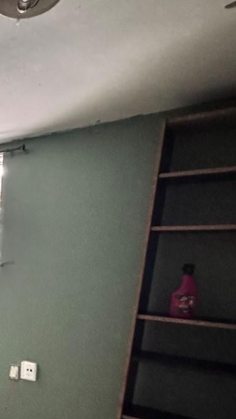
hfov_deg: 24.4
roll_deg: +0.0
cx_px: -130
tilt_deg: -6.7
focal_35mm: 36
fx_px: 401
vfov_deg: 53.3
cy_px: 304
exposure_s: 1/54
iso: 1250
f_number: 2.2
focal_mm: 2.22
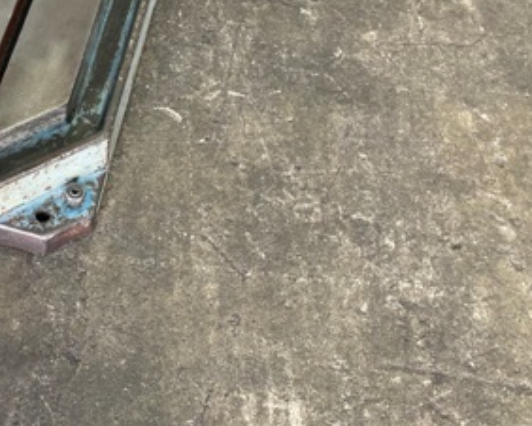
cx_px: 32
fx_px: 977
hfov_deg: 29.0
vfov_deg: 23.9
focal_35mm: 62
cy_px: 43
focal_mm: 3.99
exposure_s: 1/60
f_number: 1.8
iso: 80
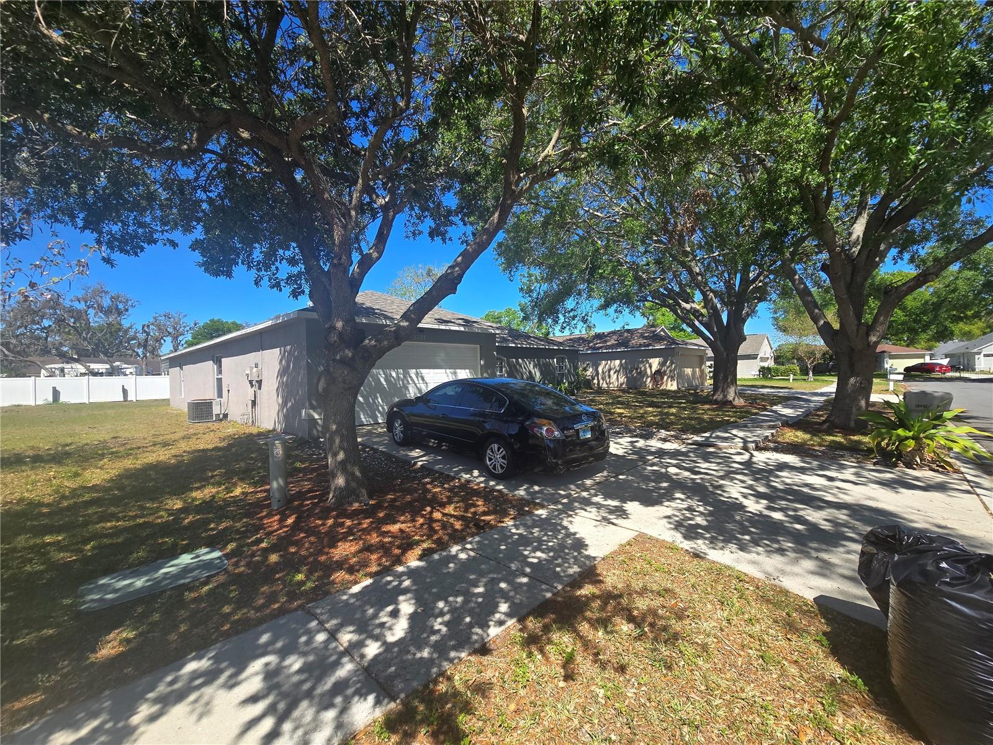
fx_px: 373
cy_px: 372
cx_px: 496
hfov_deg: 106.2
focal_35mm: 13
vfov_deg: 89.9
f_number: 2.2
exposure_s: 1/1105
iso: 50
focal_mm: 2.2
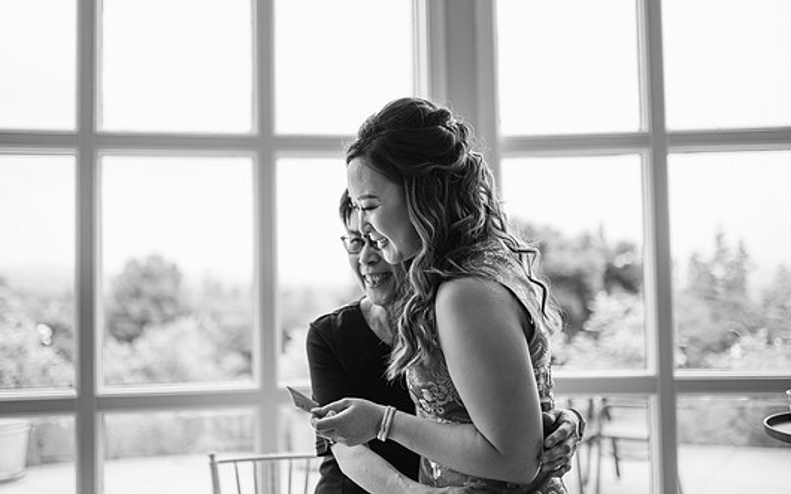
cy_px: 245
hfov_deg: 50.3
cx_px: 361
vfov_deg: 32.8
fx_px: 841
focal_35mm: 39
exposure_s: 1/1000
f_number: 1.4
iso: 100
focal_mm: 35
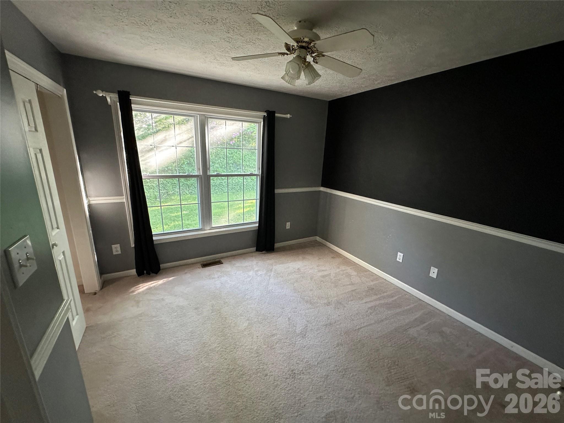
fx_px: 228
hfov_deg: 102.1
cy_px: 212
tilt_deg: -13.7
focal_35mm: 14
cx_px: 282
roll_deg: -1.6
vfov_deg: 85.7
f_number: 2.2
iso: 500
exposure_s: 1/60
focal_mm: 2.22
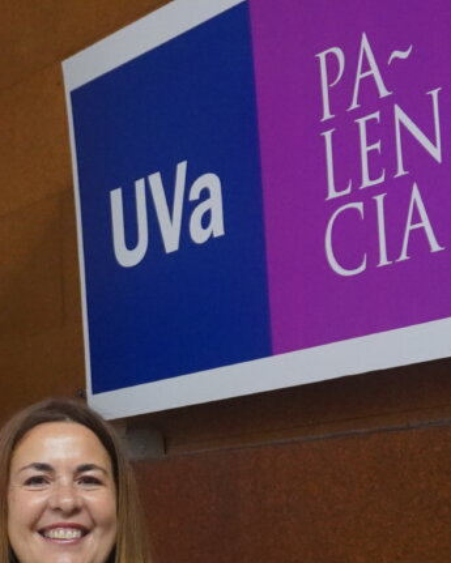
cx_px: 10
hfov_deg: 14.5
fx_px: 1741
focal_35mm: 104
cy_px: 474
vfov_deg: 18.2
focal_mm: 25
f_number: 4.5
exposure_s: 1/160
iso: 4000
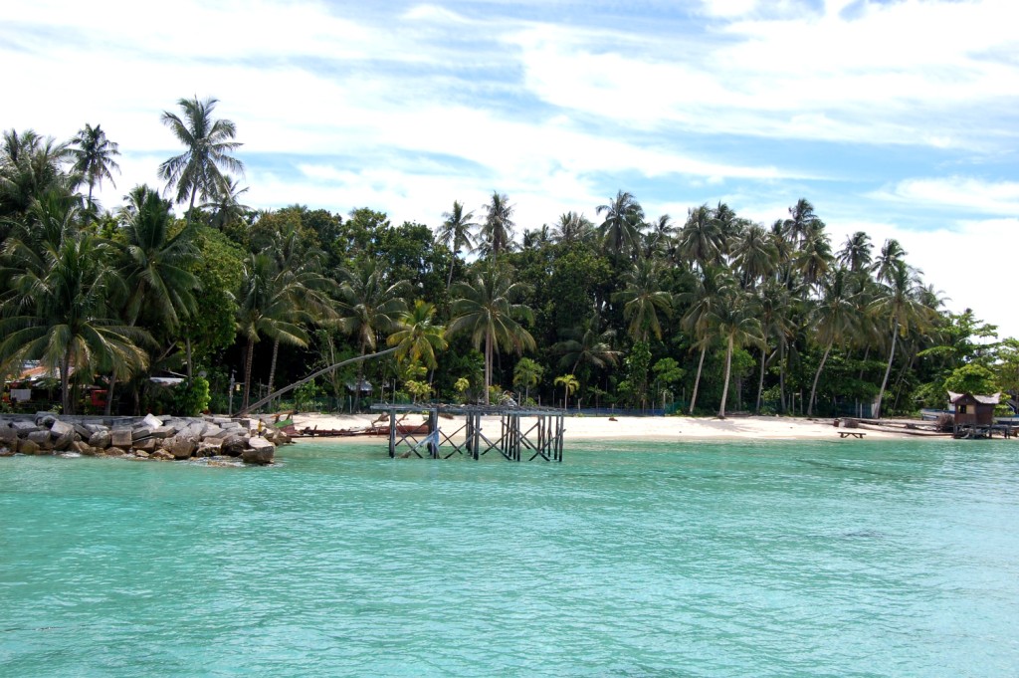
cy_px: 339
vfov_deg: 34.2
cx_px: 510
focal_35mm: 39
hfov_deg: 49.6
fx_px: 1103
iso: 200
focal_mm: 26
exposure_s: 1/250
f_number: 8
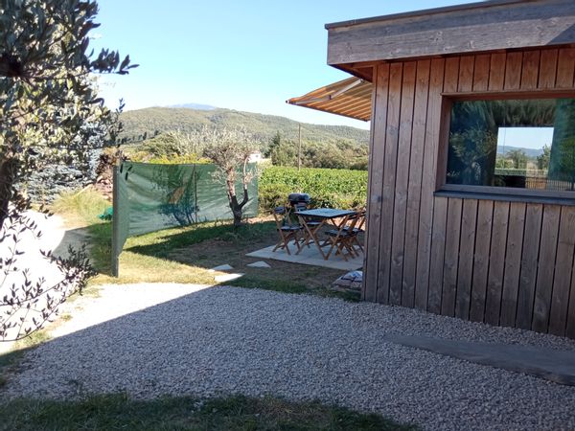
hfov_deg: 65.3
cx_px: 288
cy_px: 216
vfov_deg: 51.4
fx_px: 448
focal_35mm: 27
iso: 111
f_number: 2.2
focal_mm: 3.79
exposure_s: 1/421
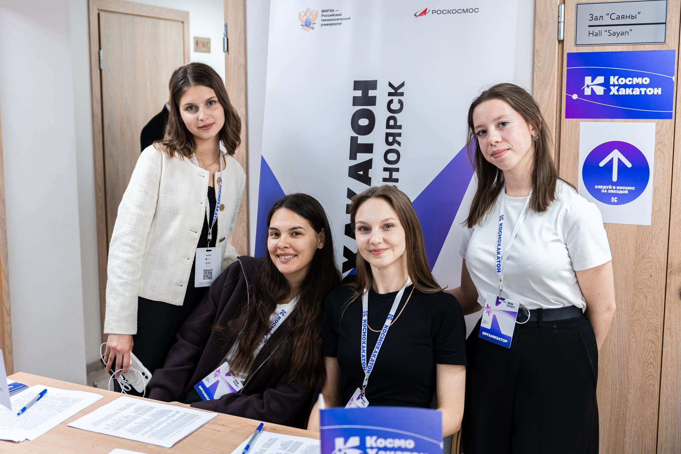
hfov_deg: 46.5
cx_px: 320
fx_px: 792
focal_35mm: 42
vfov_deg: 32.0
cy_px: 213
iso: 640
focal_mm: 39.5
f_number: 2.8
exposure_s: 1/125
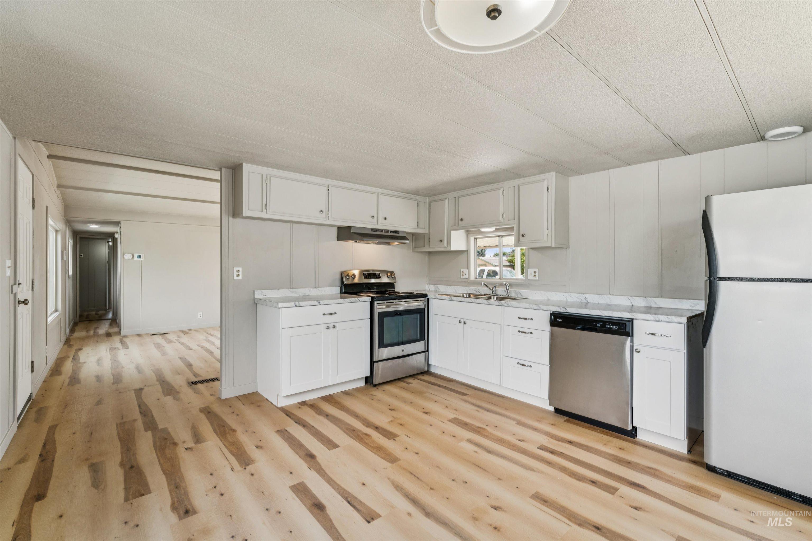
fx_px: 354
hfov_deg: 97.8
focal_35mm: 16
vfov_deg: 74.8
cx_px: 406
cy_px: 270
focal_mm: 15.7
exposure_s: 1/30
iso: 400
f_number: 13
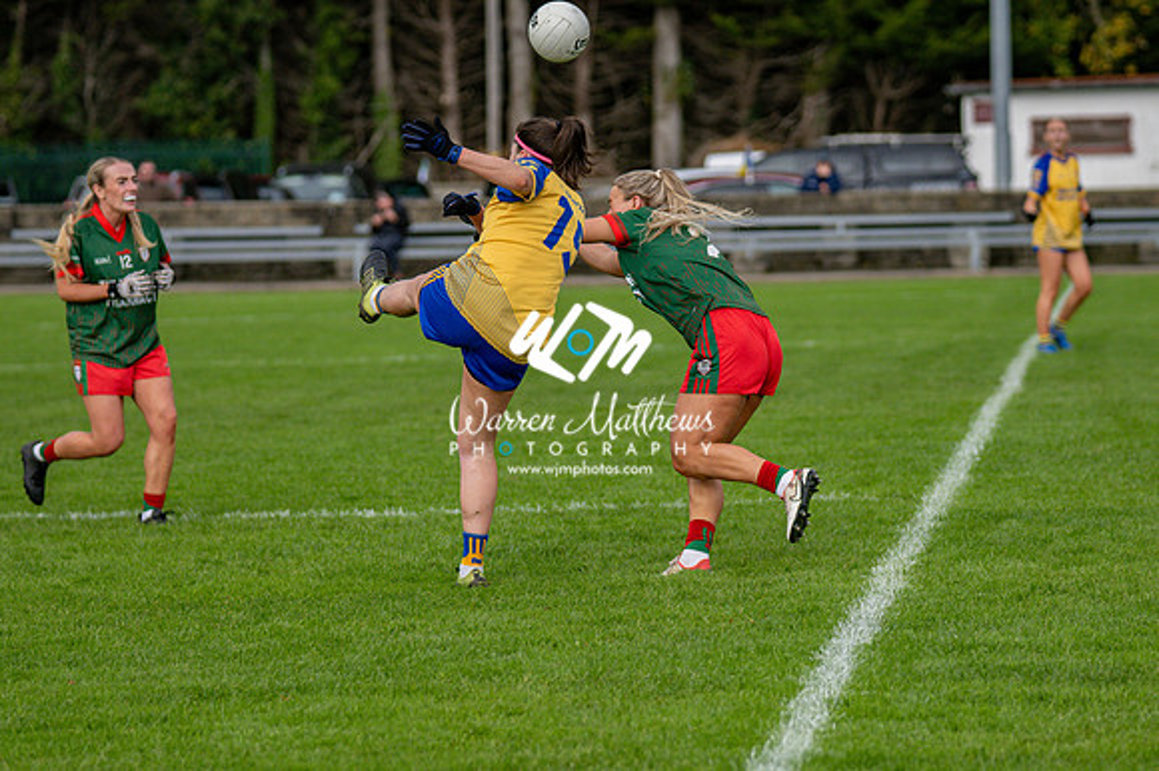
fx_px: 6499
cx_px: 580
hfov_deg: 10.2
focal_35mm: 202
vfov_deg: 6.8
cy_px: 386
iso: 450
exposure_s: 1/5000
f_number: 2.8
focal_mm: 135
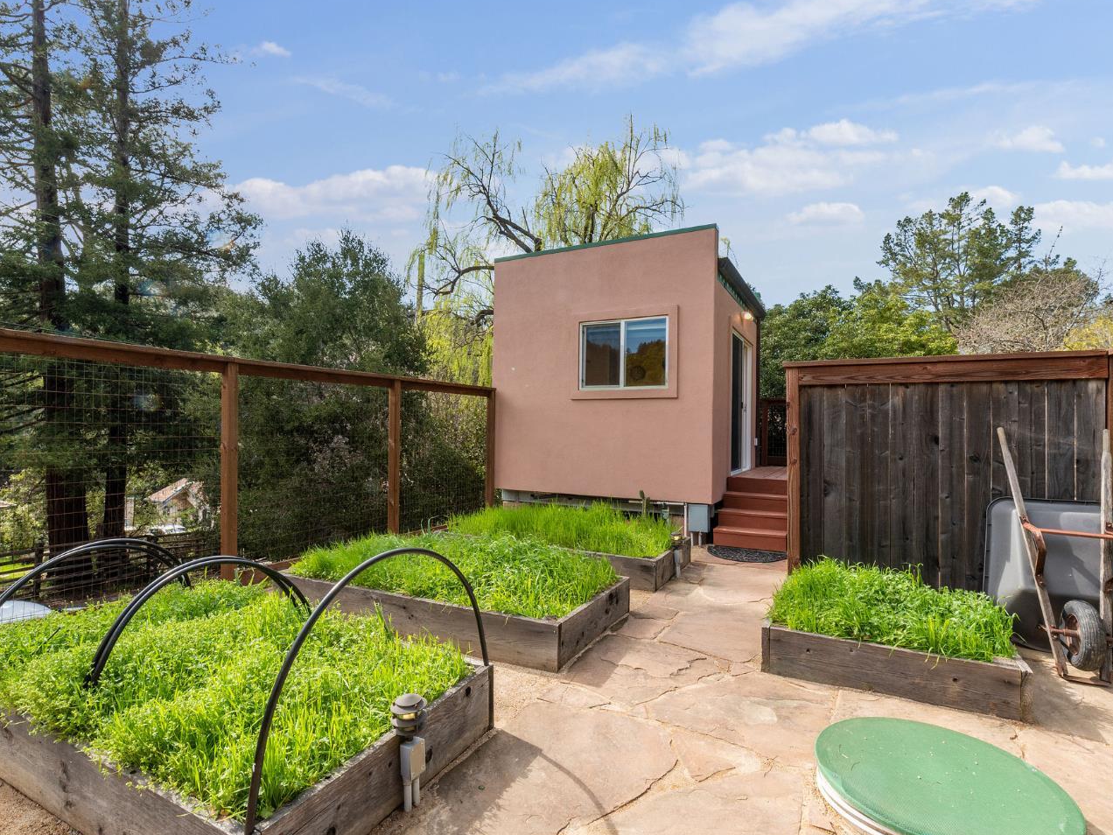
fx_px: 547
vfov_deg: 74.7
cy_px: 425
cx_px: 557
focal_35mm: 17
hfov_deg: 91.0
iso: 400
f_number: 22
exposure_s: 1/80
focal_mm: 15
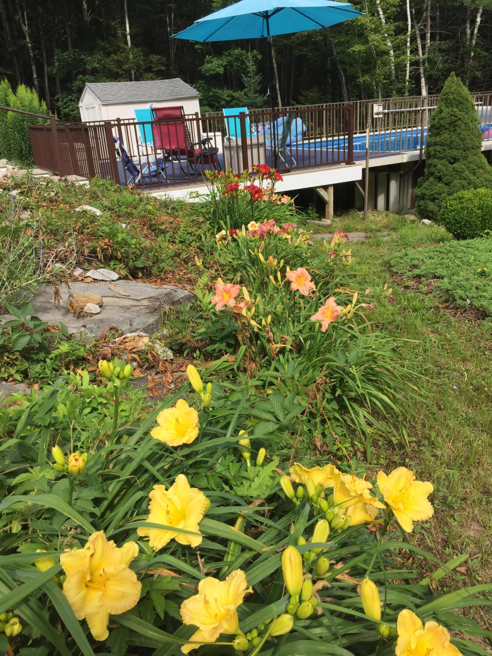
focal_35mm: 29
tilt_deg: -20.2
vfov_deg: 61.7
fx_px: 550
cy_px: 328
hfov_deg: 48.2
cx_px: 246
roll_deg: +5.2
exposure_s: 1/1099
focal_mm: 4.15
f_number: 2.2
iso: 32
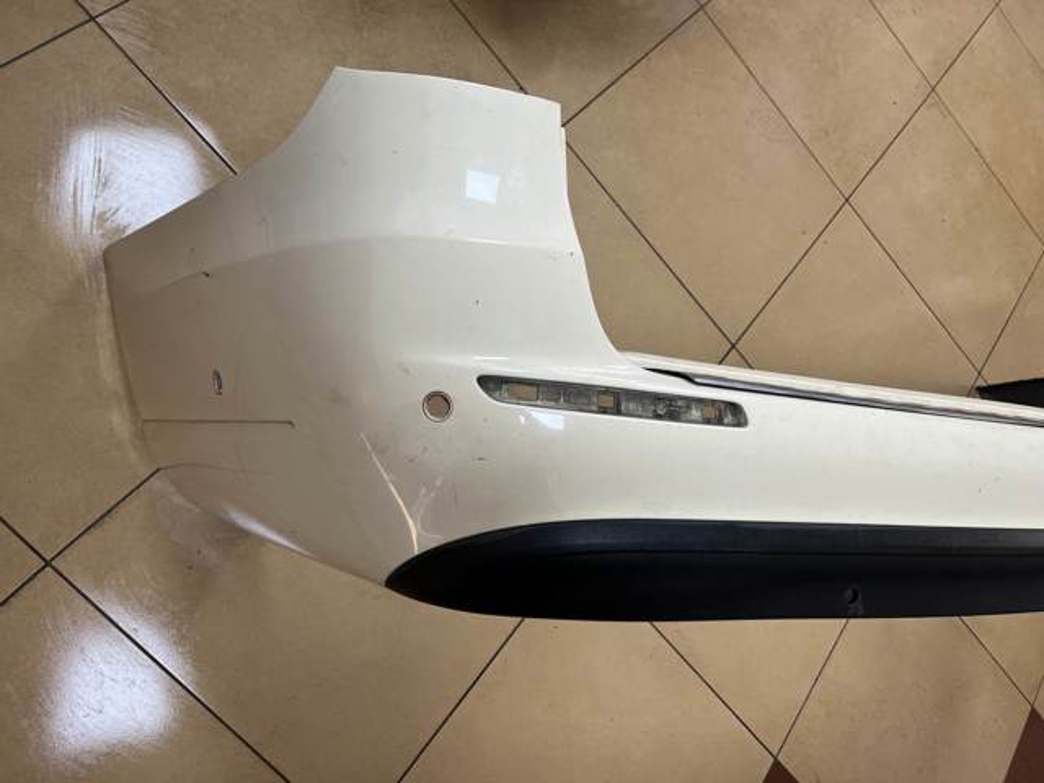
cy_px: 392
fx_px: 784
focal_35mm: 26
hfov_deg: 67.3
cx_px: 522
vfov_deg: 53.1
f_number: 1.6
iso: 100
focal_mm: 5.1
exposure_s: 1/100
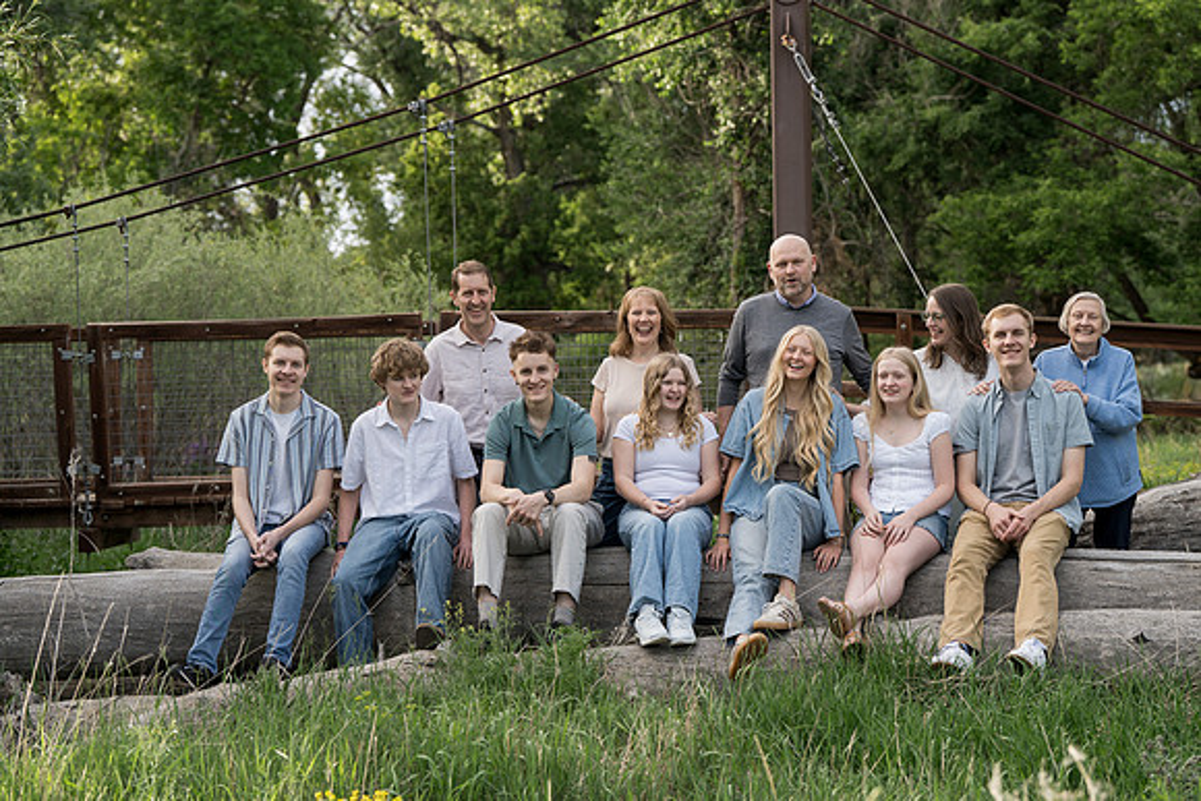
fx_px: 2769
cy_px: 400
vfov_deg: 16.5
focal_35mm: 83
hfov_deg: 24.5
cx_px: 600
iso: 200
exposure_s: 1/250
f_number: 4
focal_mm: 83
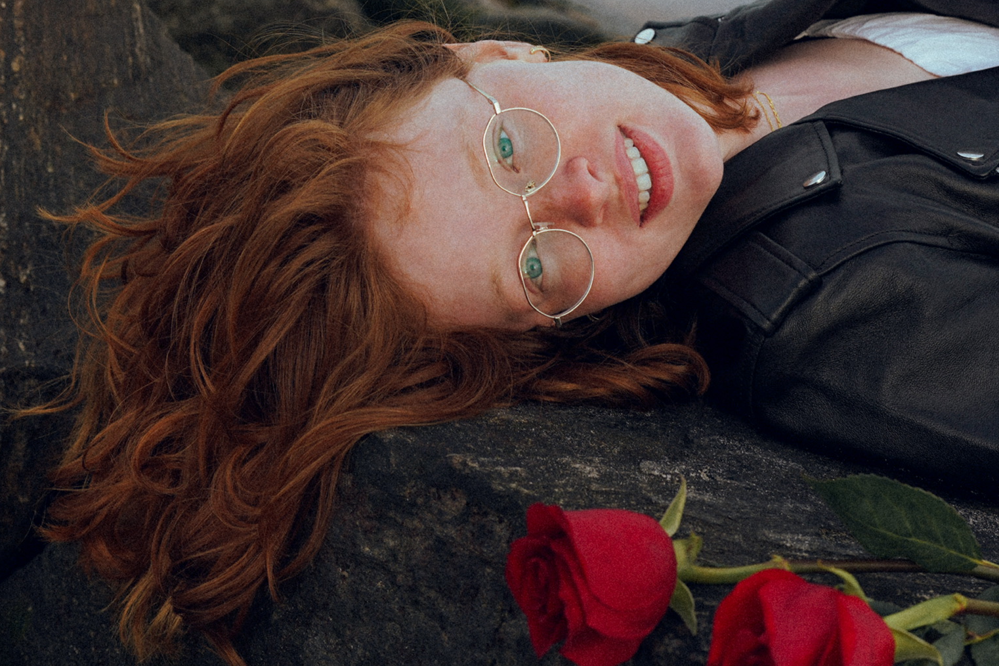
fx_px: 1470
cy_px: 265
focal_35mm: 53
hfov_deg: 37.5
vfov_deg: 25.5
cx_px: 498
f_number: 4.5
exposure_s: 1/400
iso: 125
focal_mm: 35
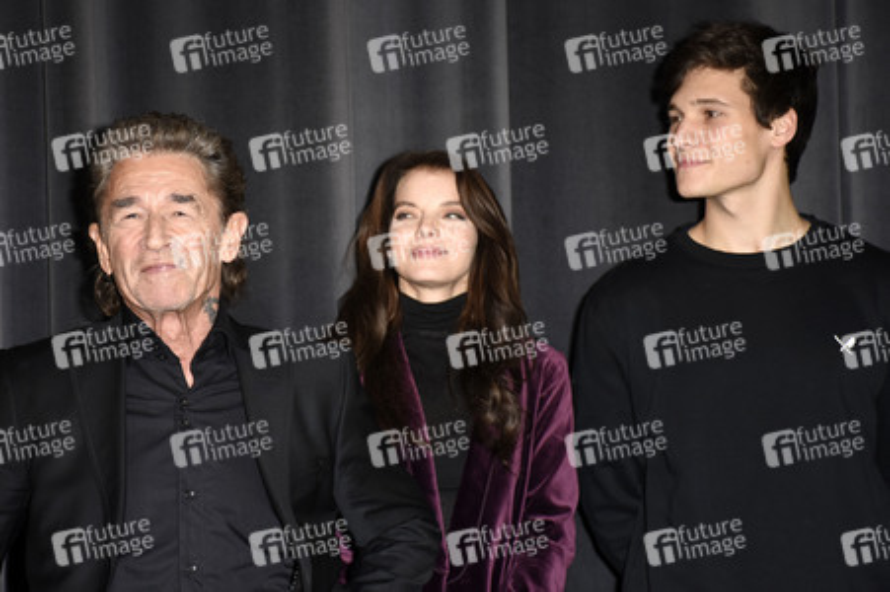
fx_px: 2779
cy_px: 296
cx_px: 445
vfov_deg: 12.2
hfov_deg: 18.2
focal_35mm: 112
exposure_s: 1/125
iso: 640
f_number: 5.6
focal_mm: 75
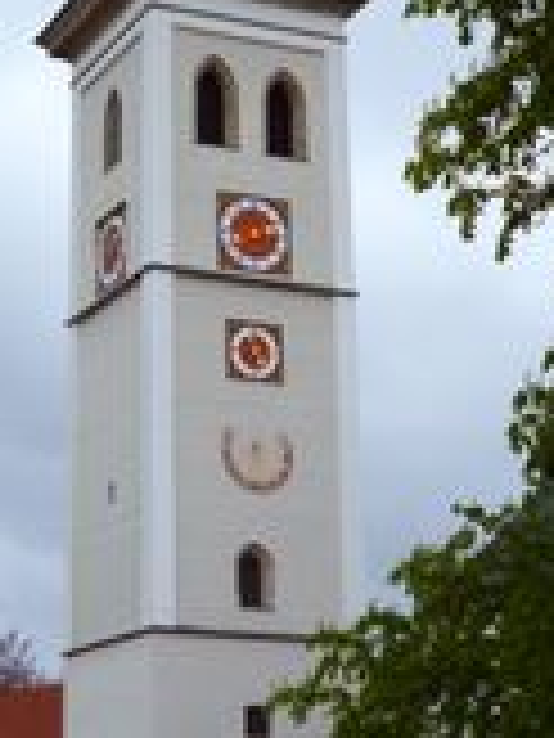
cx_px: 63
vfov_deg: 22.2
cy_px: 306
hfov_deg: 16.6
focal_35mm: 88
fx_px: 1878
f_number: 3.5
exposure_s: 1/400
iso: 100
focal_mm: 6.4
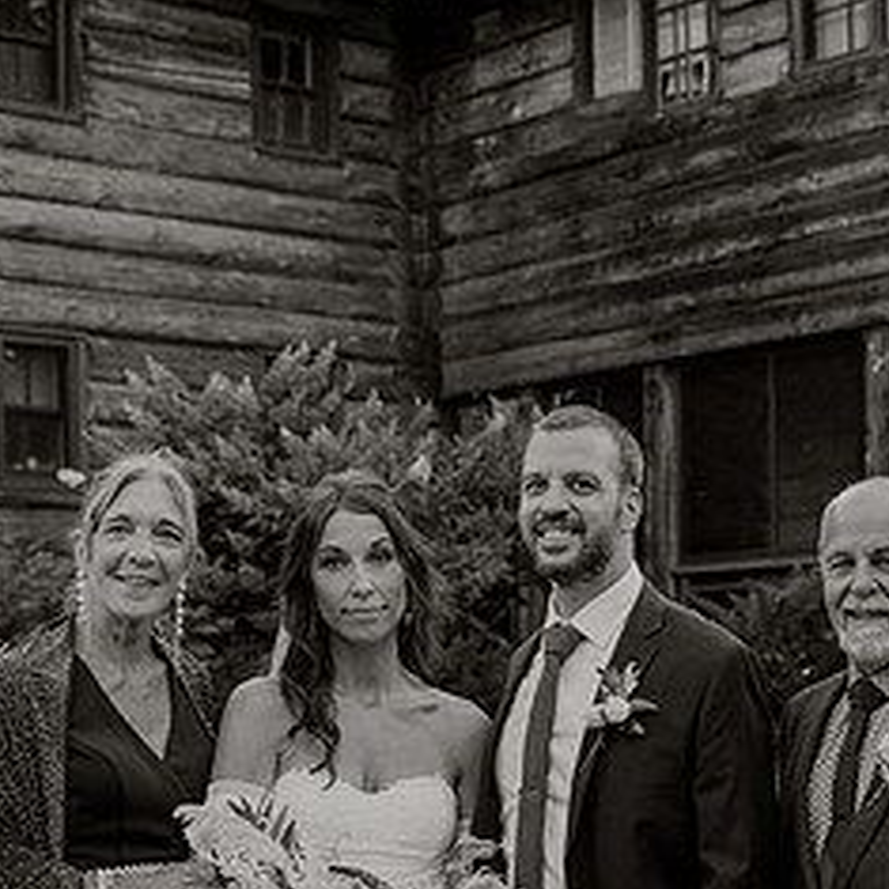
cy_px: 770
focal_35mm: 86
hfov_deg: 20.2
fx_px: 2499
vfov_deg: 19.9
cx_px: 520
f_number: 2.8
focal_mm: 35
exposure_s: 1/320
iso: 250
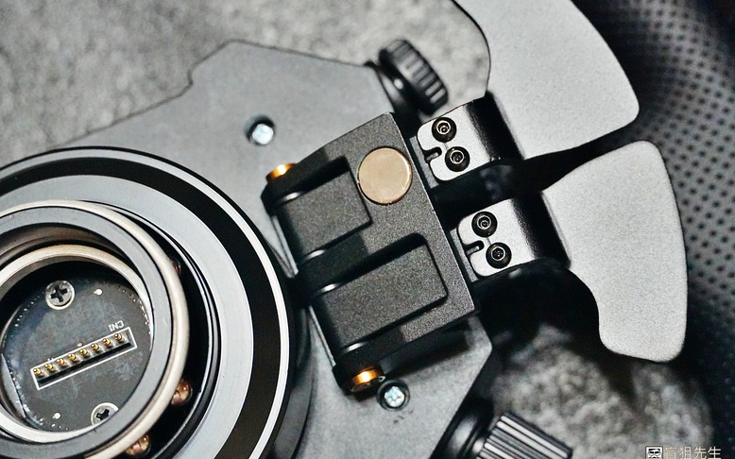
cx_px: 368
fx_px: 1873
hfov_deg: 22.2
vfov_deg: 14.0
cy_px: 229
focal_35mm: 94
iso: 12800
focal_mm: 61
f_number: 5.6
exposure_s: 1/125
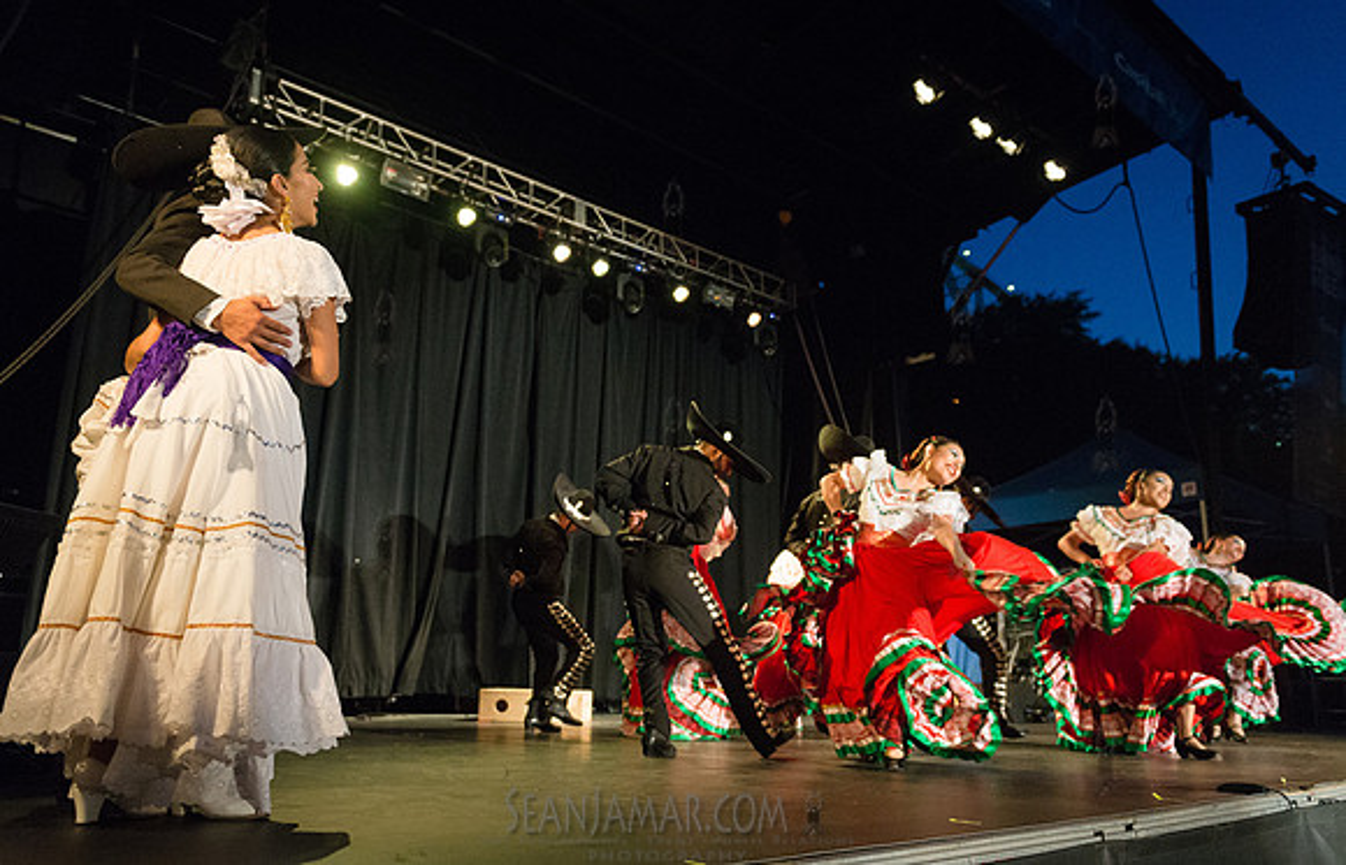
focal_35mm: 27
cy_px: 432
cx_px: 663
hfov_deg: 67.4
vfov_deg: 46.4
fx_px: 1010
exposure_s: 1/500
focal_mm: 24
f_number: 2.8
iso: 4000
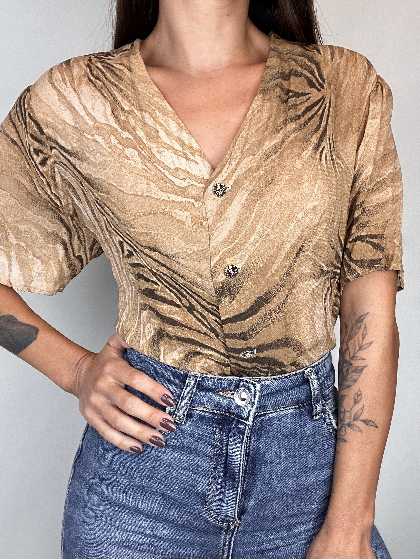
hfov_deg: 46.8
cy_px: 280
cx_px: 210
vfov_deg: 60.0
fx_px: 485
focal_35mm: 30
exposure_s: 1/100
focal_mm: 2.69
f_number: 1.9
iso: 64
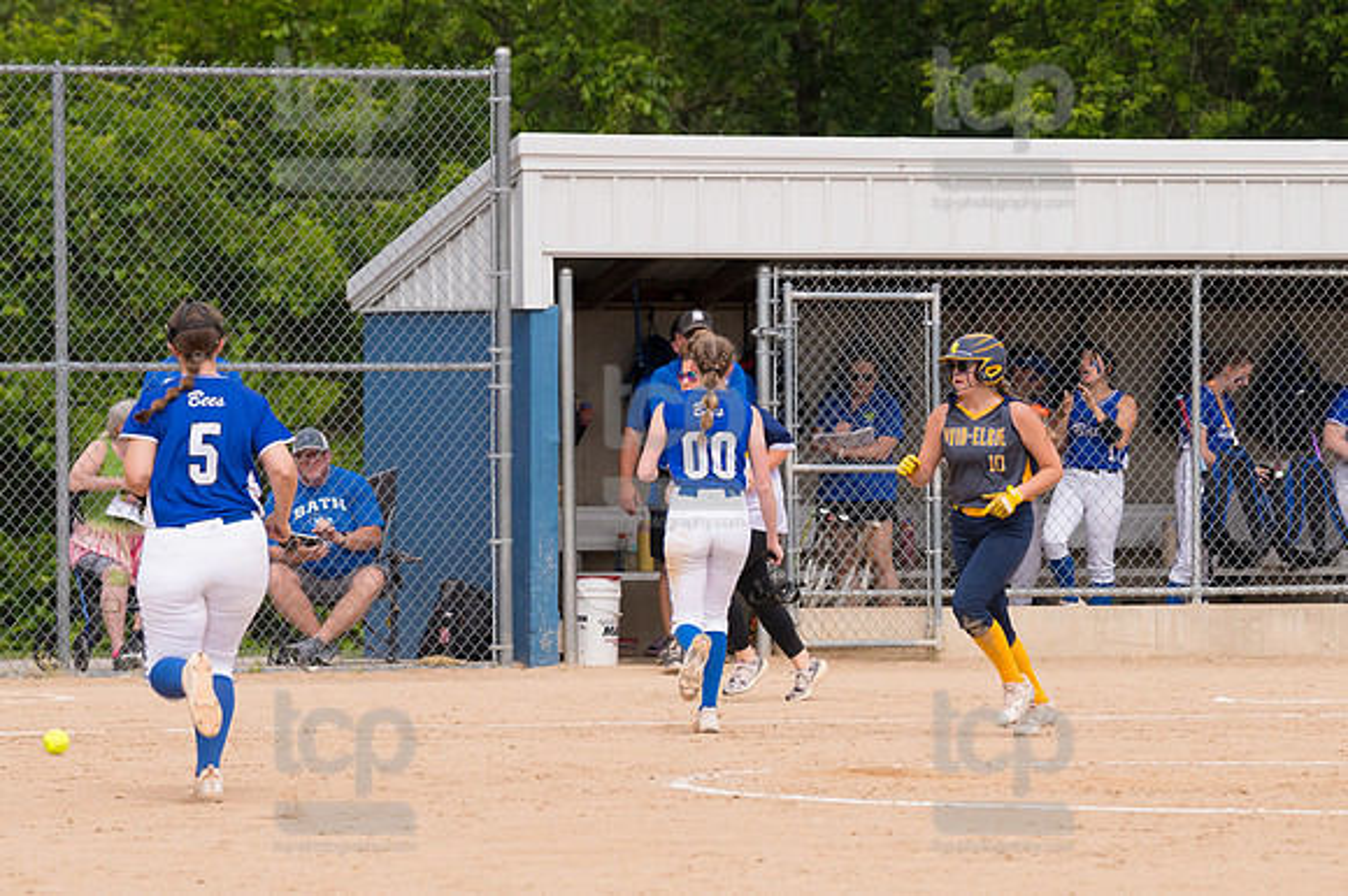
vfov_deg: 4.6
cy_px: 448
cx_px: 674
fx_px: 11226
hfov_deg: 6.9
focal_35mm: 300
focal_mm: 200
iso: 320
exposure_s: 1/1600
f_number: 5.6
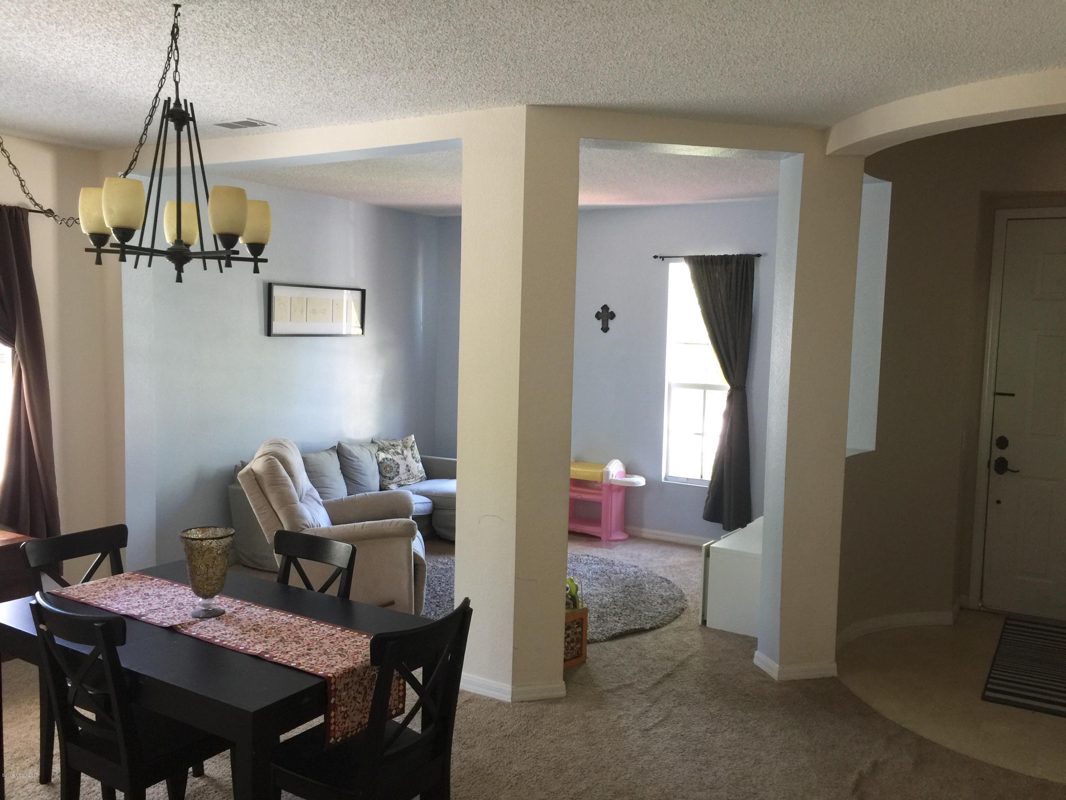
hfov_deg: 61.7
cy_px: 400
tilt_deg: -5.2
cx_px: 533
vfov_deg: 48.2
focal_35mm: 29
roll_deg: -2.1
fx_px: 893
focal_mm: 4.15
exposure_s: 1/15
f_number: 2.2
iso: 64
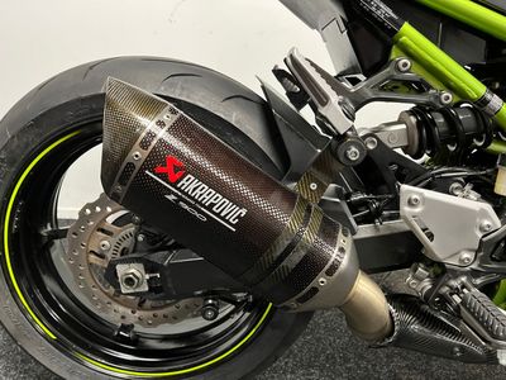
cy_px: 190
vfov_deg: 53.1
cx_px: 253
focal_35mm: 26
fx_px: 380
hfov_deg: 67.3
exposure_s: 1/33
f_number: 1.6
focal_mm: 5.1
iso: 400
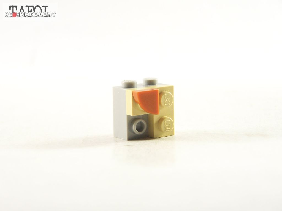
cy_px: 106
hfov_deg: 18.7
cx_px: 141
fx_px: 855
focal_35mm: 105
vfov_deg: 14.1
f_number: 3.2
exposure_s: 1/30
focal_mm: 17.5
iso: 200
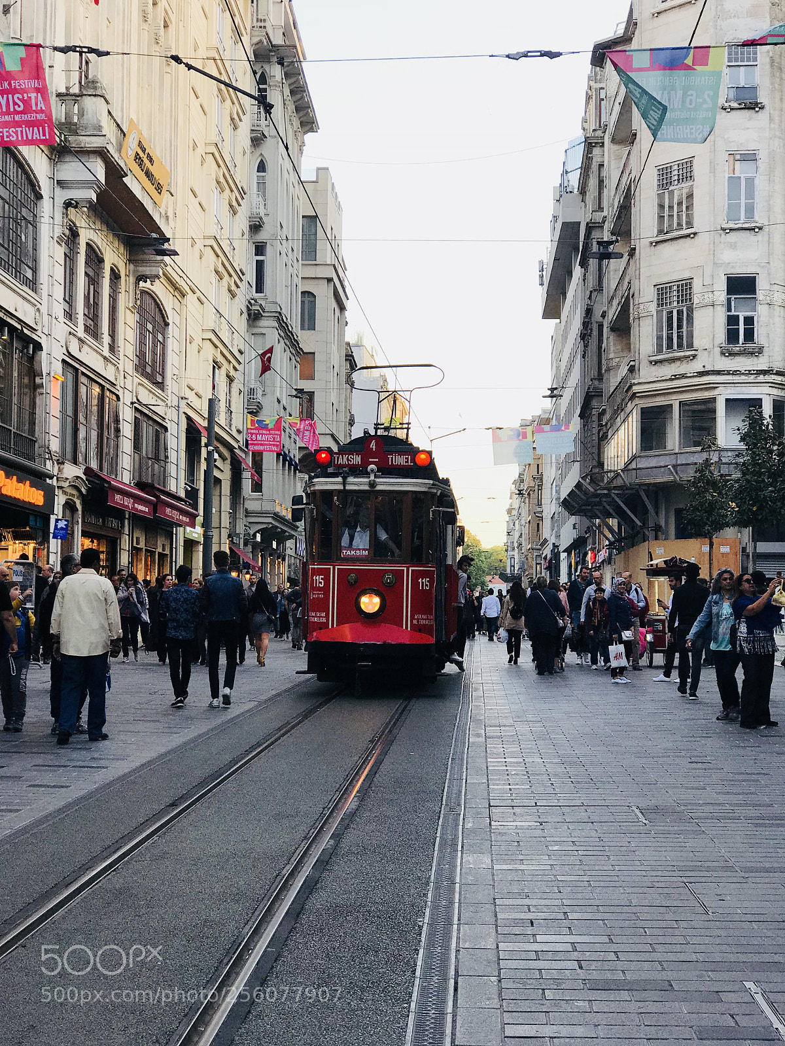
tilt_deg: +5.1
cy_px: 523
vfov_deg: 33.8
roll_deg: -0.1
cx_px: 392
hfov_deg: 25.7
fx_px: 1723
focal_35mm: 57
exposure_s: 1/100
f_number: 2.8
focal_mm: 6.6
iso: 25
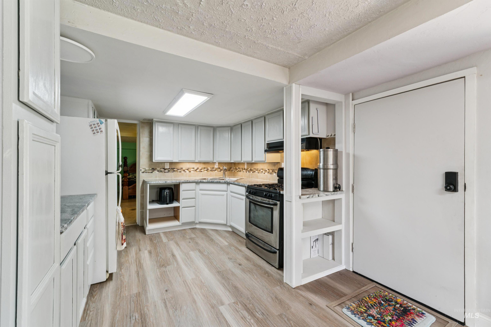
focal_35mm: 16
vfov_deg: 75.1
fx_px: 213
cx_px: 246
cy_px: 164
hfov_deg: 98.2
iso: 400
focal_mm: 15.6
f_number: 13
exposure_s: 1/6
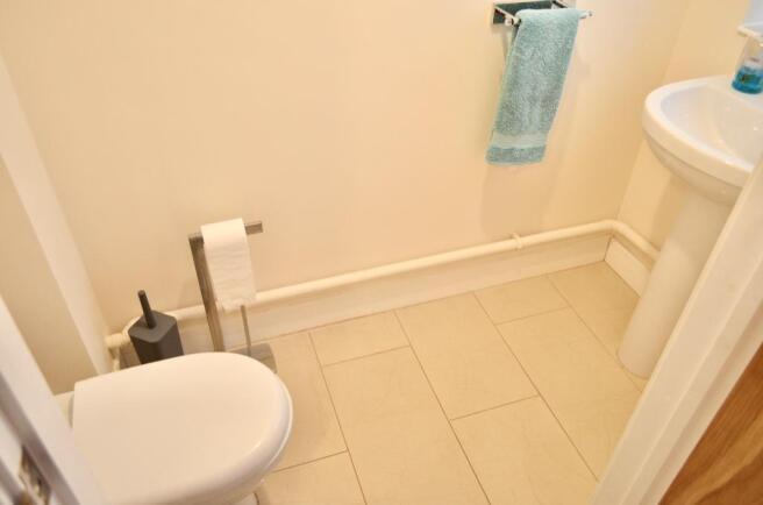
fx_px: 571
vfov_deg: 47.7
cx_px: 382
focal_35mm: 27
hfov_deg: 67.5
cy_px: 252
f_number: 4
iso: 720
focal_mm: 18
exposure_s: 1/60
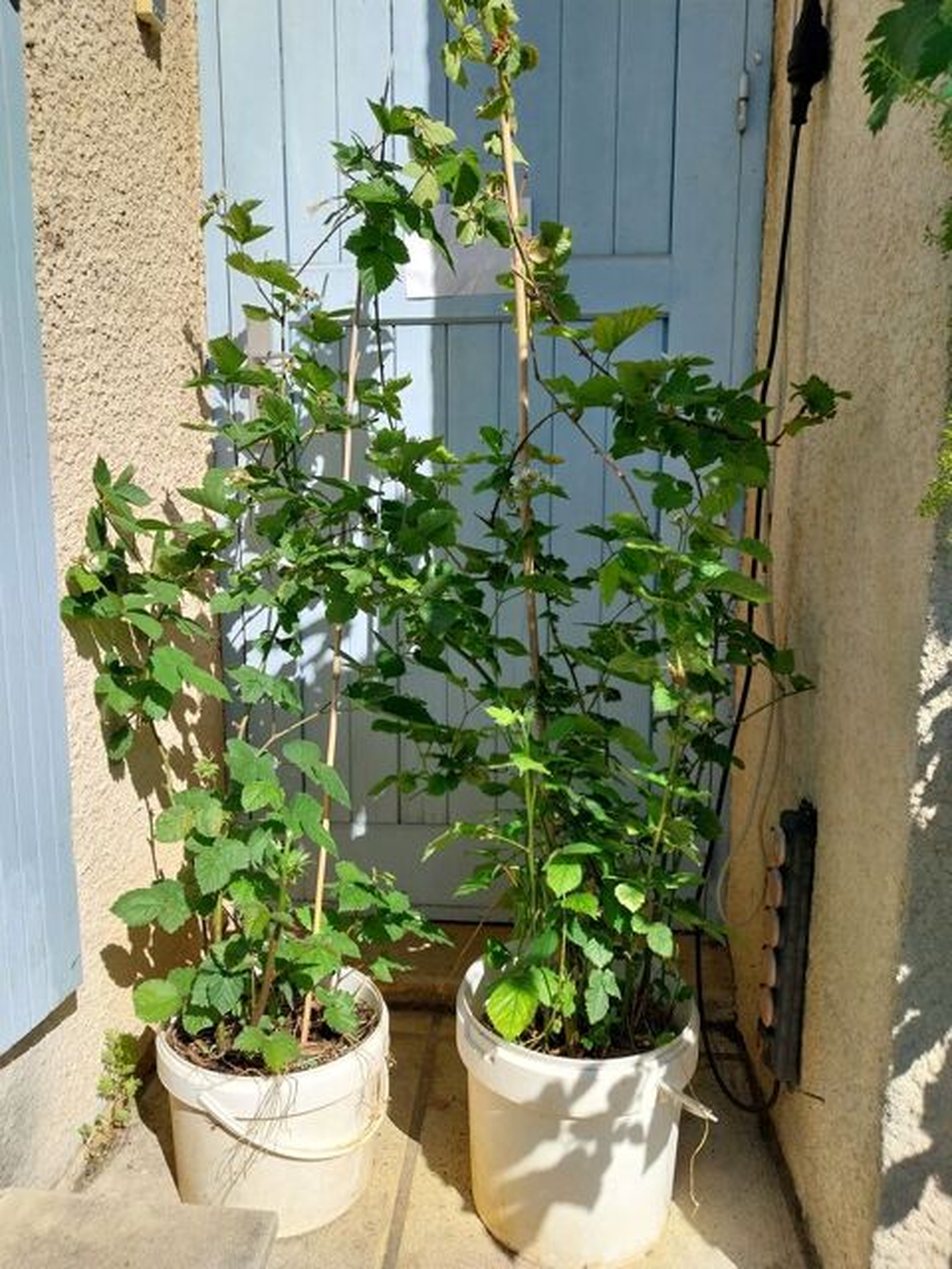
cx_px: 476
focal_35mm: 26
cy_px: 634
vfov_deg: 67.3
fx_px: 953
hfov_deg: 53.1
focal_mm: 4
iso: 25
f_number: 1.8
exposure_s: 1/831
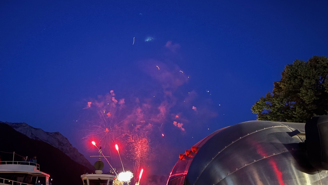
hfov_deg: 53.8
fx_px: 322
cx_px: 138
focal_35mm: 37
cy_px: 108
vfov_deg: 31.9
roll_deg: +0.4
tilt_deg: +15.2
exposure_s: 1/9
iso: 2000
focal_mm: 5.96
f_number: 1.6
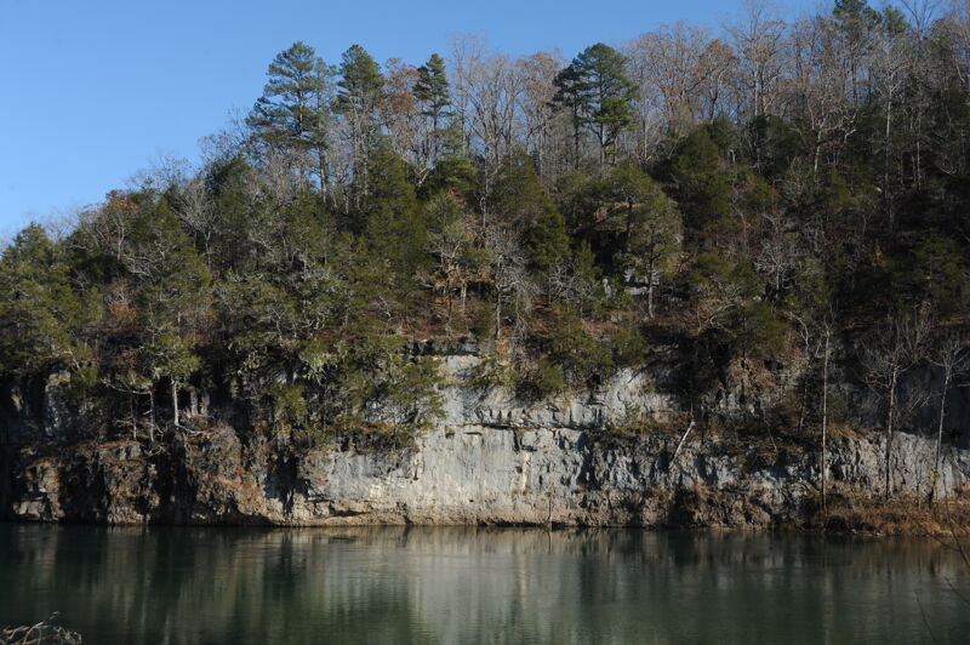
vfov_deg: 30.5
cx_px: 485
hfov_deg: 44.5
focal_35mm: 44
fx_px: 1185
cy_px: 322
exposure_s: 1/320
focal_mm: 44
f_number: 10
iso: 200
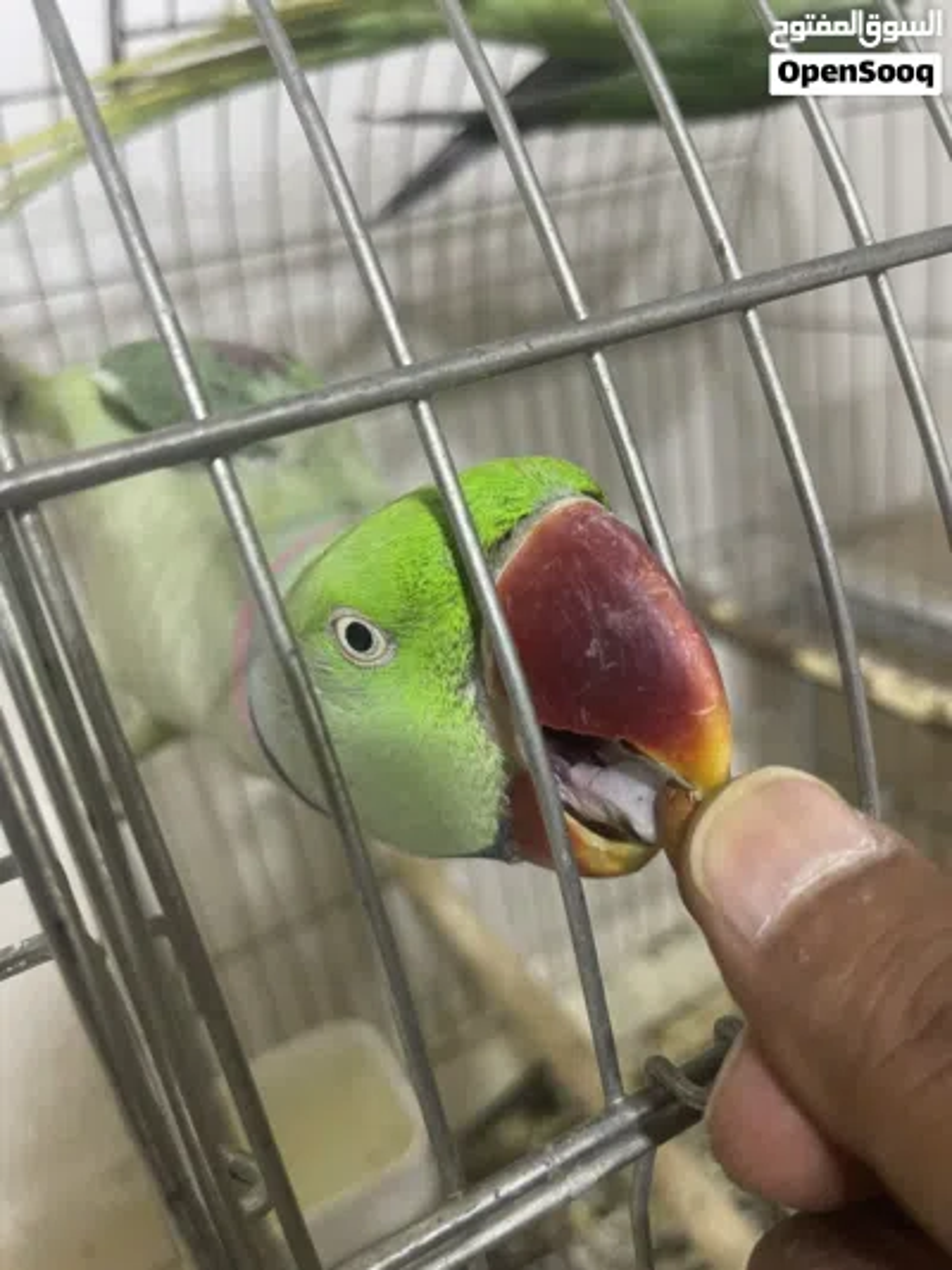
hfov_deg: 54.9
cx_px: 476
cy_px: 635
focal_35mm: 25
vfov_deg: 69.4
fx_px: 916
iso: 500
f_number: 1.6
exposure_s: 1/60
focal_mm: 5.1
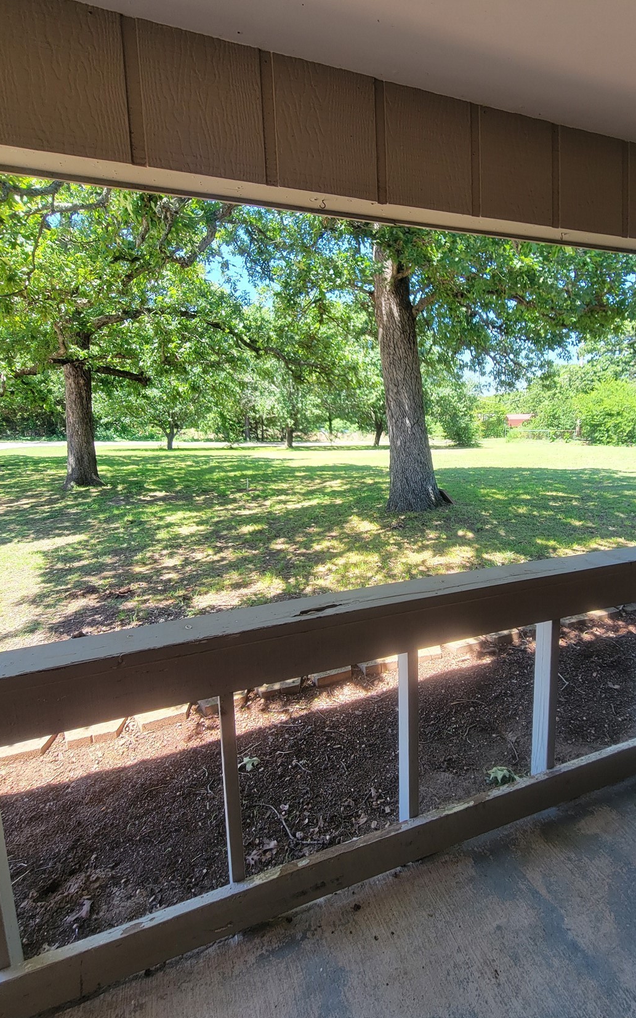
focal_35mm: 16
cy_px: 468
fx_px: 444
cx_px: 390
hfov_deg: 70.3
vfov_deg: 97.6
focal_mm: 2.2
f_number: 2.2
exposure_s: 1/142
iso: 50
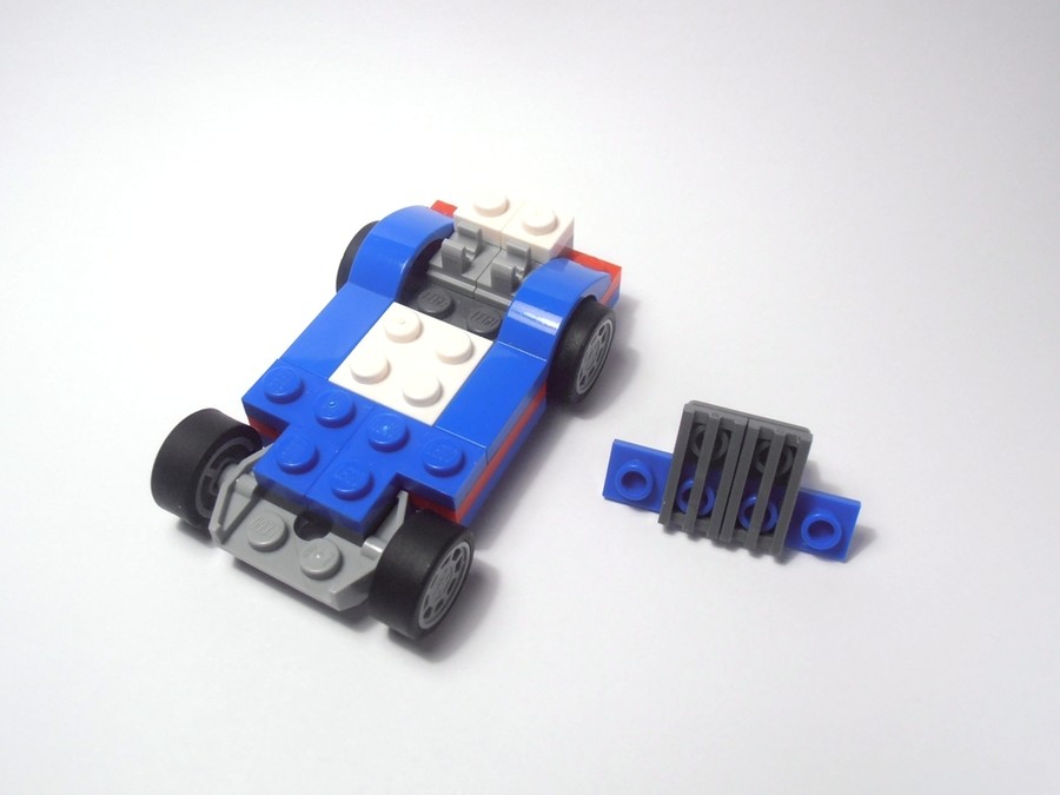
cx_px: 530
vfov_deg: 38.7
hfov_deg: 50.1
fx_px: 1133
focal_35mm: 37
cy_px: 398
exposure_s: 1/80
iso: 80
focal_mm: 6.61
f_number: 3.9
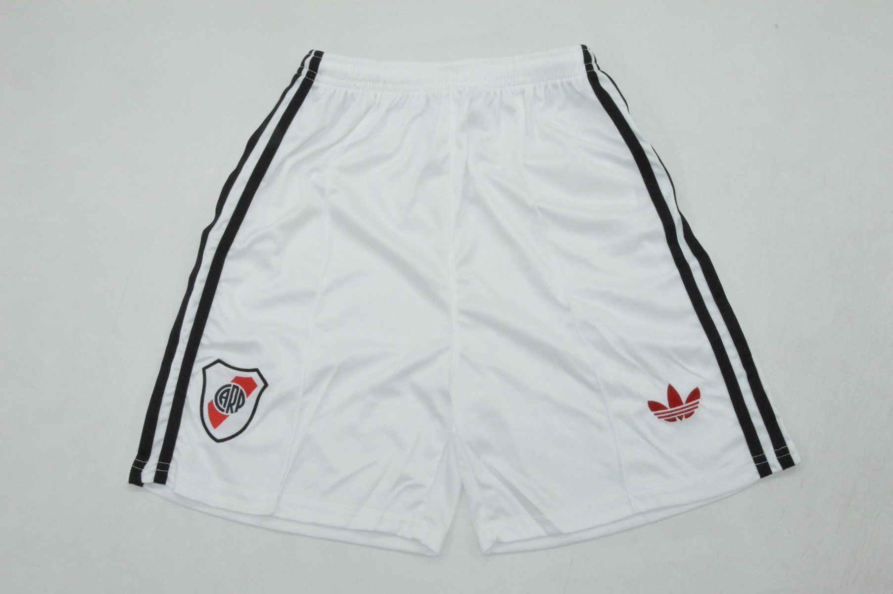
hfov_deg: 43.6
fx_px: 1115
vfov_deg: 29.8
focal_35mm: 45
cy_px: 297
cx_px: 446
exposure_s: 1/200
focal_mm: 30
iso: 6400
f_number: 29
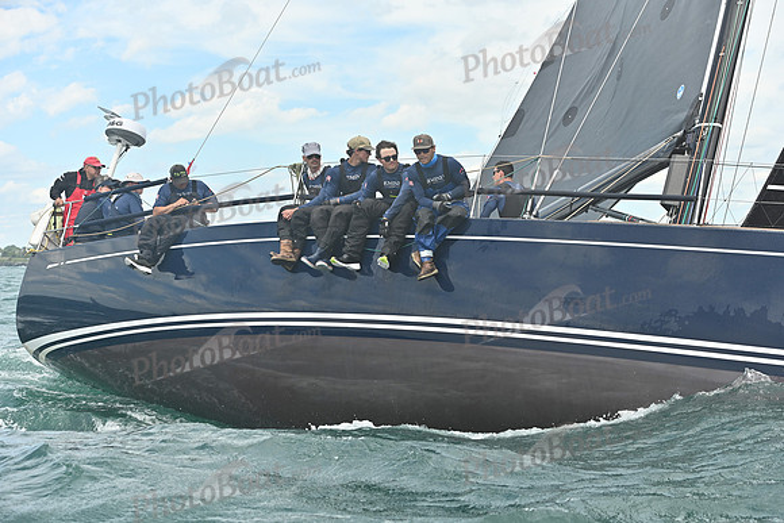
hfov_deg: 28.8
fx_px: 1525
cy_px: 262
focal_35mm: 70
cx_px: 392
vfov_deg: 19.5
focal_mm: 70
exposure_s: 1/1250
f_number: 6.3
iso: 250
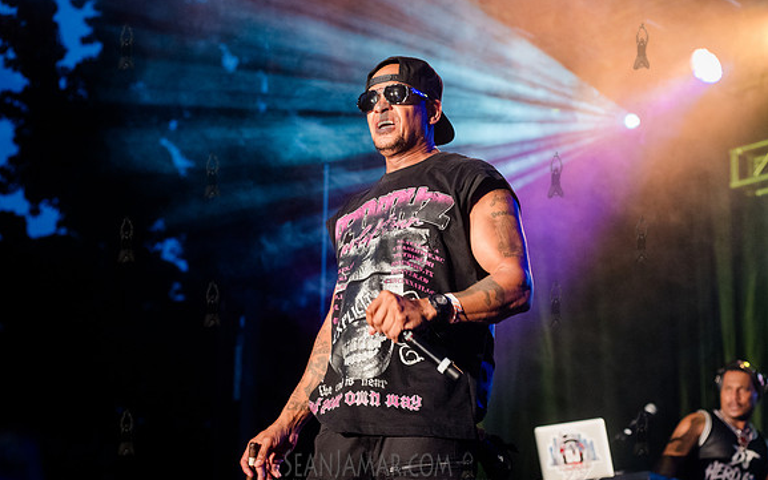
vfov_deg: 15.9
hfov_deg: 25.2
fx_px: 1717
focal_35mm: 82
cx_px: 383
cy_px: 239
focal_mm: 80
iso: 5000
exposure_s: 1/400
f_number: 4.5
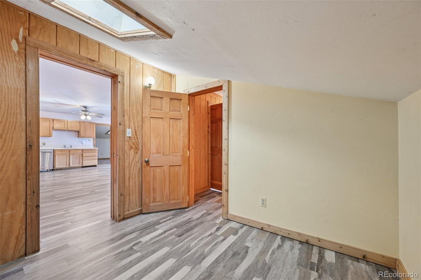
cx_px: 210
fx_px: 164
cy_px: 140
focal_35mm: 14
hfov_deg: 104.3
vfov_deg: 81.2
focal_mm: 14
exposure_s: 1/3.33
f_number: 8
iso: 400
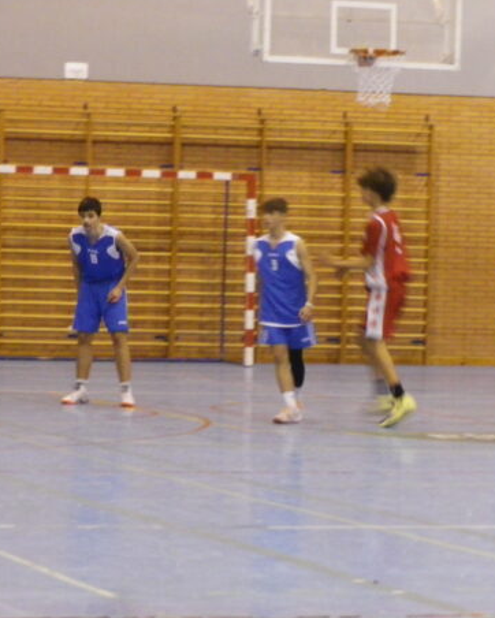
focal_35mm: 189
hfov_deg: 8.2
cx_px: 297
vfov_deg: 10.2
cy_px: 309
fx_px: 3459
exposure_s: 1/20
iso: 800
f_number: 5.3
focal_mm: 25.8
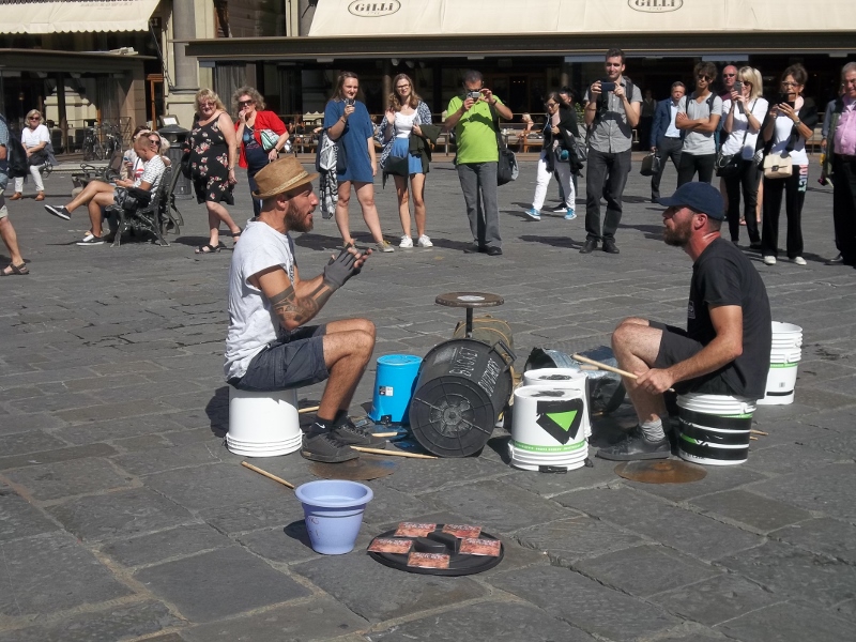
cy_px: 321
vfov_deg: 28.0
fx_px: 1286
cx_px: 428
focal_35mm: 52
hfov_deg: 36.8
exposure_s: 1/125
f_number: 12.6
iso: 80
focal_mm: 9.3
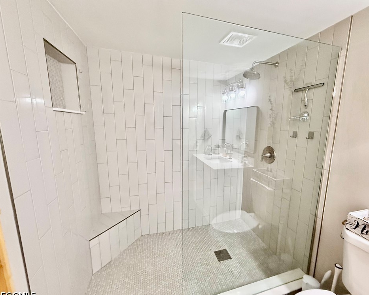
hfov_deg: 96.6
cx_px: 201
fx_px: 164
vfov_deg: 84.0
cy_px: 150
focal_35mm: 15
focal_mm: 2.22
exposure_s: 1/120
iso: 500
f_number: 2.2
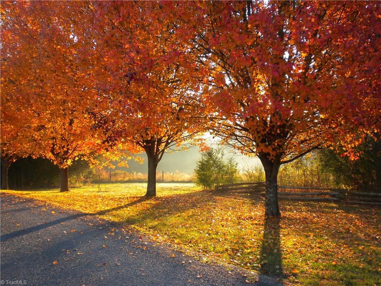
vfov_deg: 38.7
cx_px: 190
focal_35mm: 37
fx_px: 407
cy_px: 143
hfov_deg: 50.1
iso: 64
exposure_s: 1/87.1
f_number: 3.5
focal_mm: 6.6
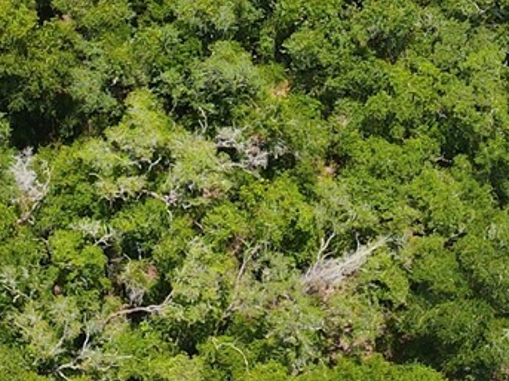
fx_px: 1646
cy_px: 61
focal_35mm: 112
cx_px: 285
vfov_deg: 13.1
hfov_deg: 17.6
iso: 100
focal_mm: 4.5
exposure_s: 1/500
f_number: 2.8
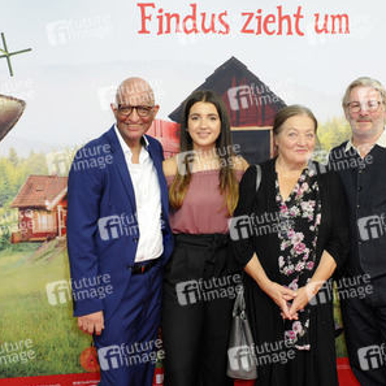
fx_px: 618
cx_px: 226
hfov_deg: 34.6
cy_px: 192
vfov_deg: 34.7
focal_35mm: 49
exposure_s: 1/160
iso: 1600
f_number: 6.3
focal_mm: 38
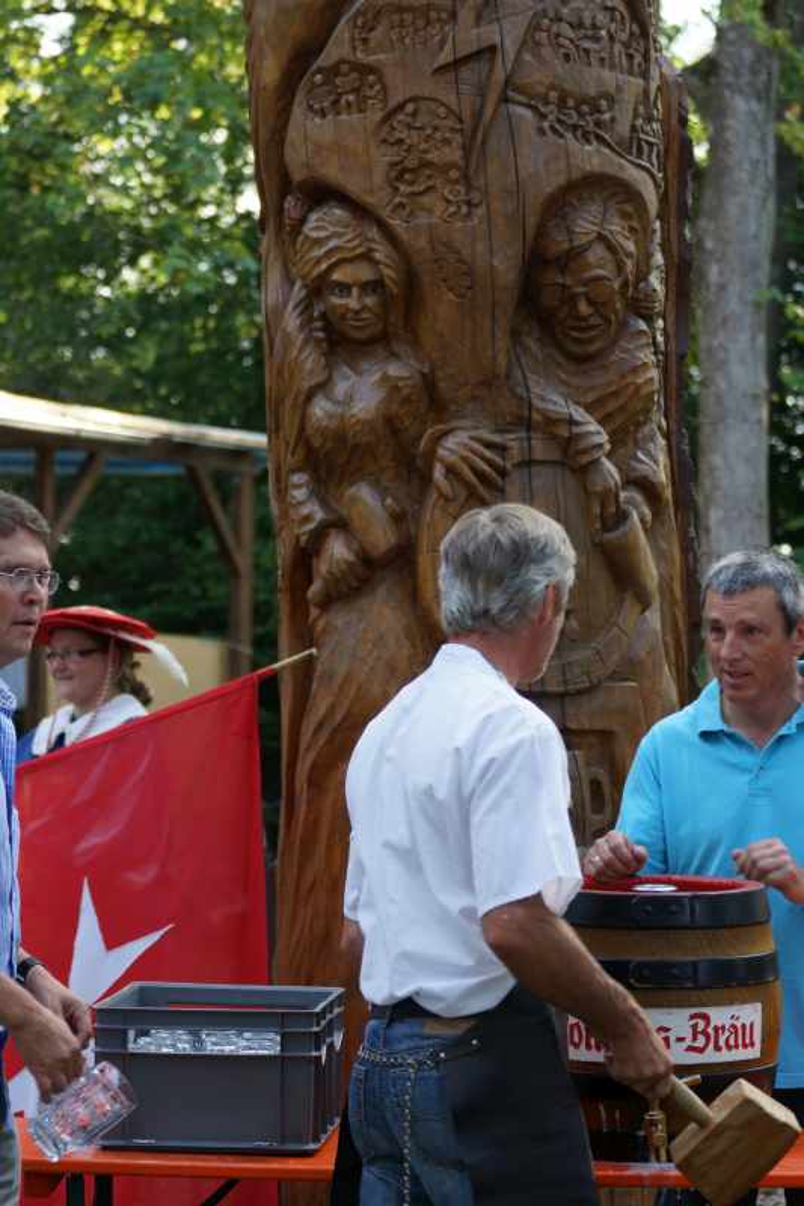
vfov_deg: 19.5
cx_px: 402
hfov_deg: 13.0
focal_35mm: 105
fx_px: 3519
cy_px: 603
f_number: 4
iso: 200
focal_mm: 70
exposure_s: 1/160
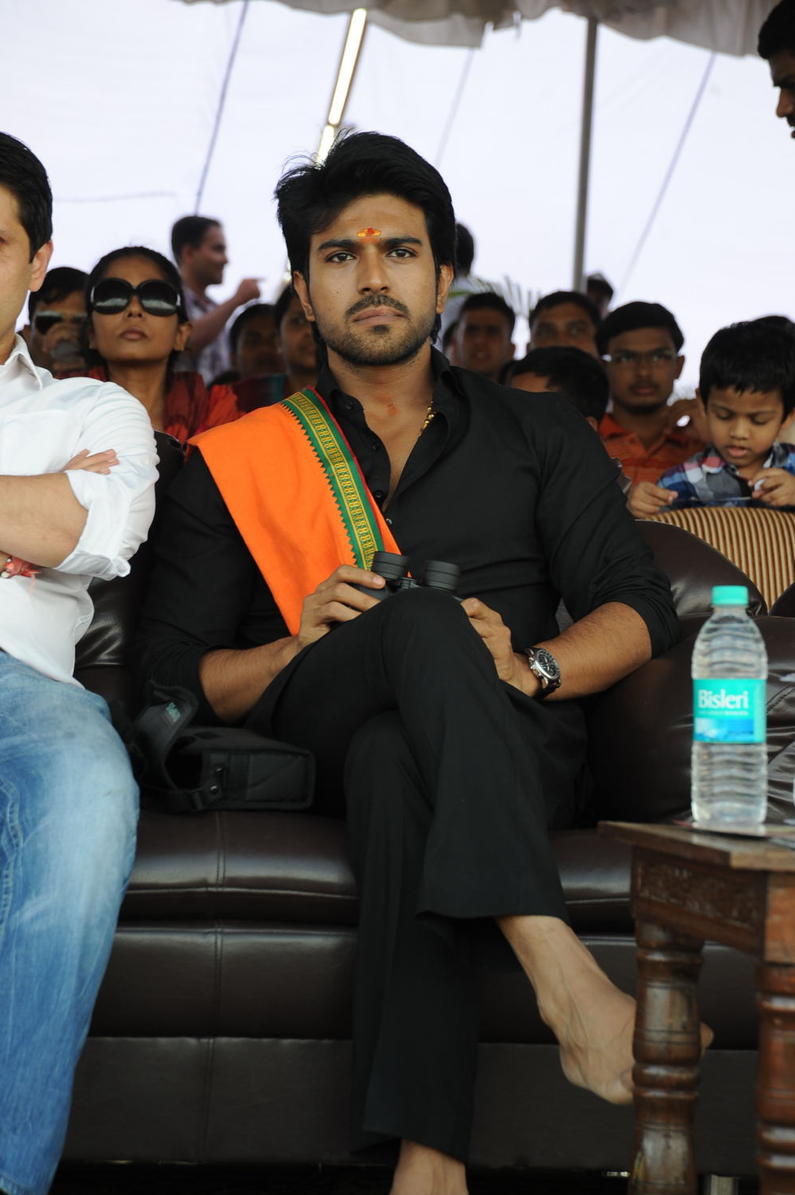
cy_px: 629
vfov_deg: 17.4
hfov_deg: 11.6
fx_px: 3913
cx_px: 412
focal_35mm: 118
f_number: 7.1
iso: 500
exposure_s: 1/125
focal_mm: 110
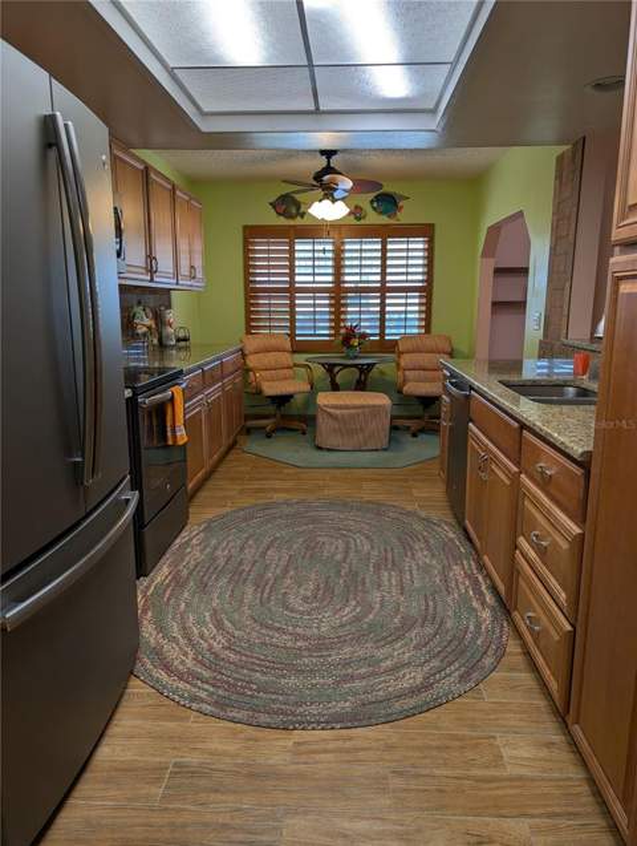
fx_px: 587
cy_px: 423
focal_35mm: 24
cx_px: 318
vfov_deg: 71.5
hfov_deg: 57.0
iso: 50
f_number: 1.68
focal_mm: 6.9
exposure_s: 1/120
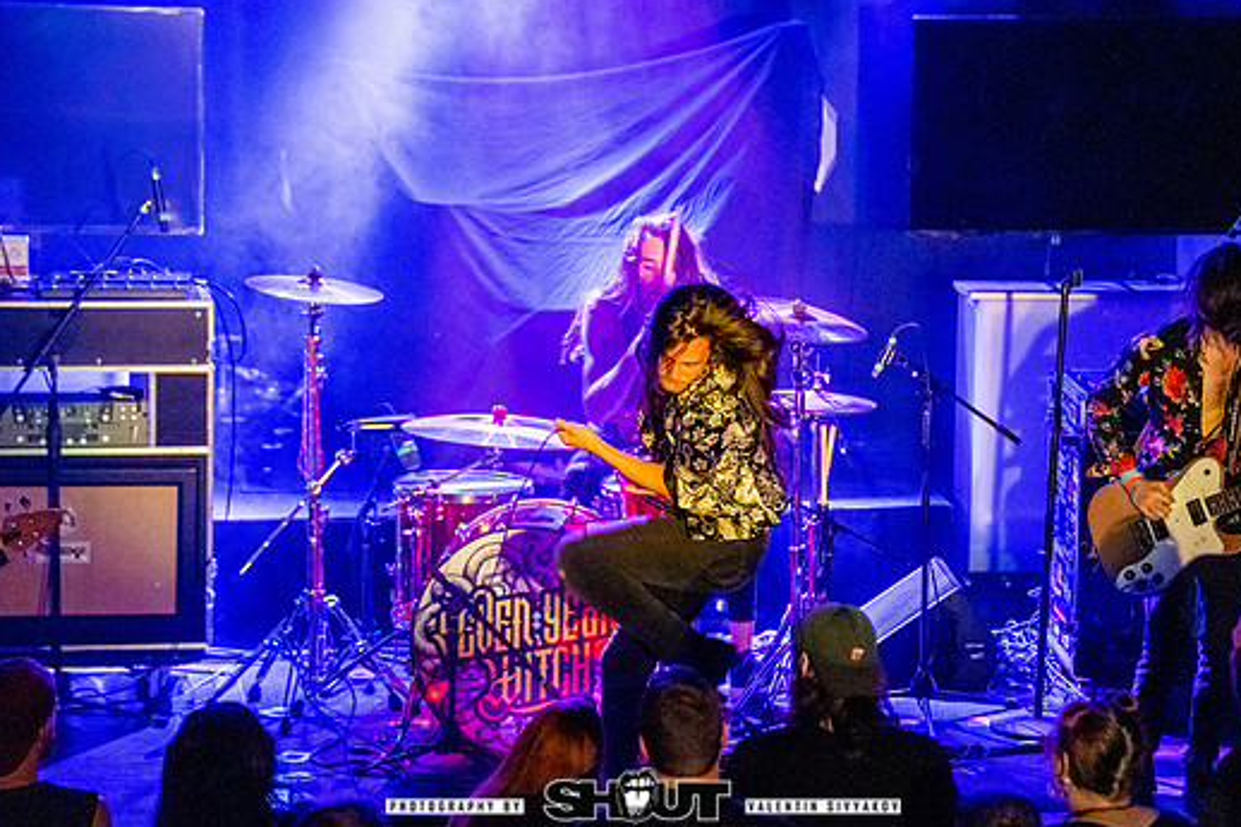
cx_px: 647
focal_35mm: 130
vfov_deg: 10.5
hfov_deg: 15.8
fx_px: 4480
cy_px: 414
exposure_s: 1/200
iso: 4000
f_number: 2.8
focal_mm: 116
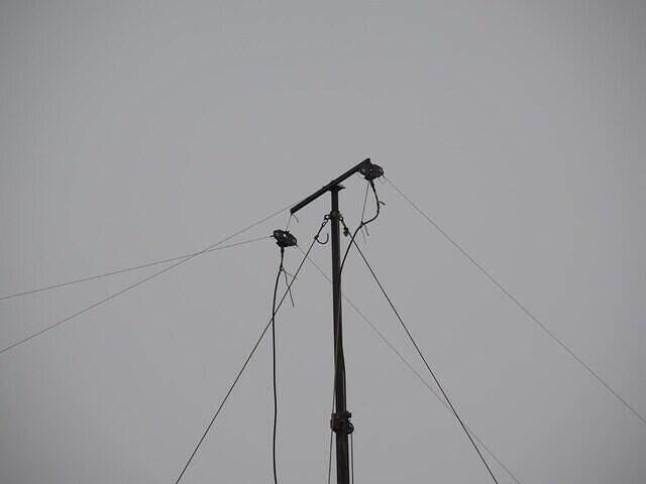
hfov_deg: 9.9
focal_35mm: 200
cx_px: 323
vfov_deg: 7.4
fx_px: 3732
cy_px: 242
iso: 80
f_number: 4
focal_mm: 42.8
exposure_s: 1/500
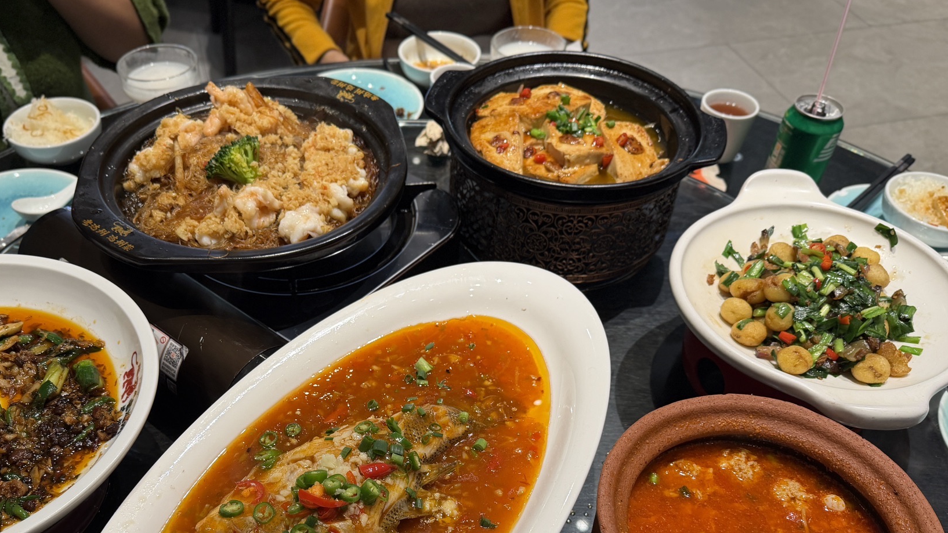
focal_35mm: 32
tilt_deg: -48.7
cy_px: 420
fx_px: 804
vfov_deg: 35.6
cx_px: 425
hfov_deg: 60.9
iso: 160
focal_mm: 6.76
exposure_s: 1/100
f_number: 1.78
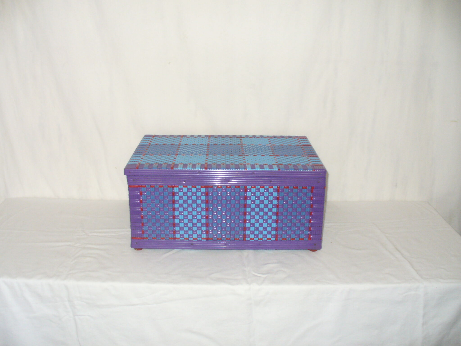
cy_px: 173
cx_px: 230
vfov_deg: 38.7
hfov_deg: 50.1
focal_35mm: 37
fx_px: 493
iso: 200
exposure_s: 1/30
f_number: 2.8
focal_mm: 6.1
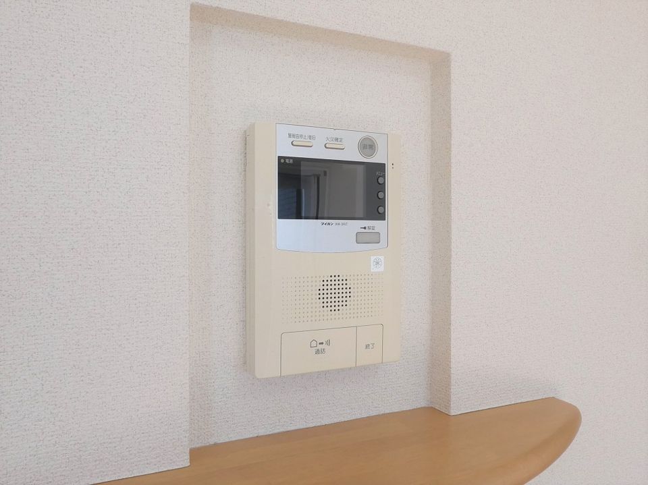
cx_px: 324
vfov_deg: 85.6
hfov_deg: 102.1
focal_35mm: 14
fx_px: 262
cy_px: 242
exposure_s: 1/250
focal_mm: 7
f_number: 5.6
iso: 640
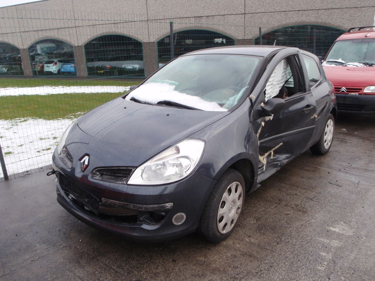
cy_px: 140
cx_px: 188
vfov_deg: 49.7
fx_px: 303
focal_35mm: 28
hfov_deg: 63.4
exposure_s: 1/100
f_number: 4
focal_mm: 5
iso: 64
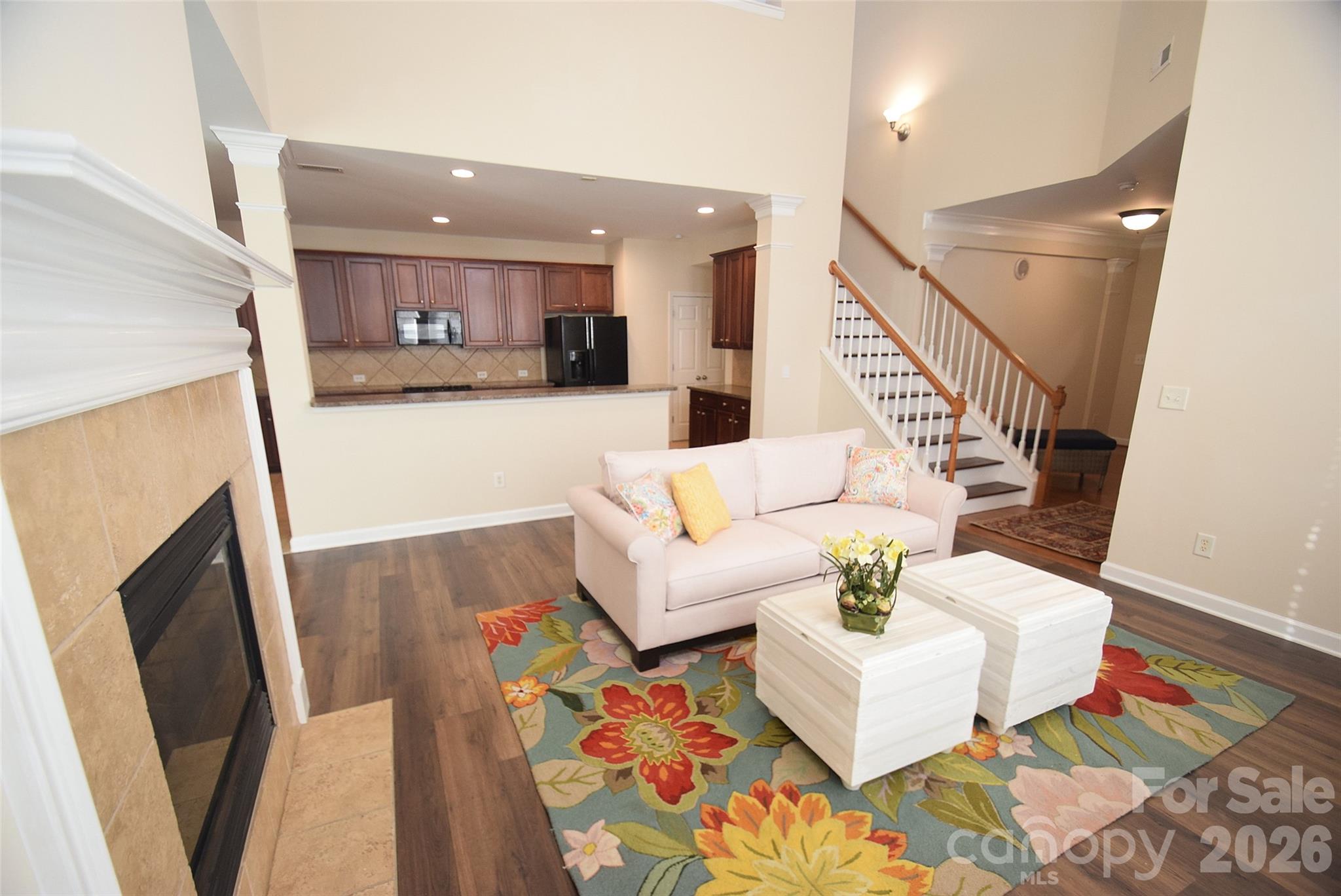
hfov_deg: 100.4
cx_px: 670
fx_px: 559
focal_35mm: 15
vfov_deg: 77.4
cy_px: 448
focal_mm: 10
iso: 800
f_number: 4.5
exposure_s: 1/80
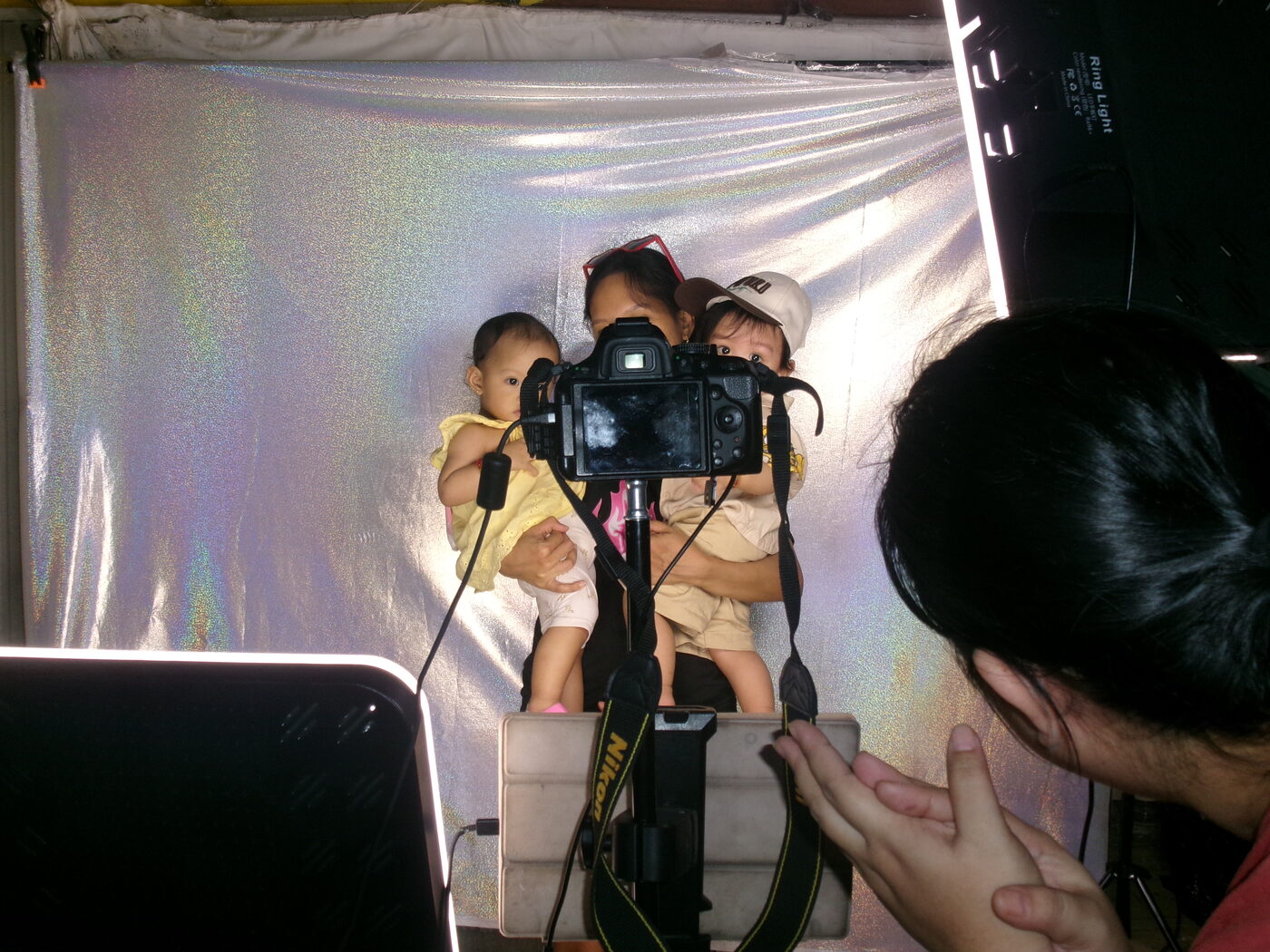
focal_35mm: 43
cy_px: 476
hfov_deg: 43.9
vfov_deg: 33.6
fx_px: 1578
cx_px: 635
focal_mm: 7.8
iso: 153
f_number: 4.7
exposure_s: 1/34
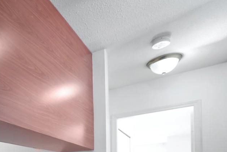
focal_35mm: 36
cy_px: 181
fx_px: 227
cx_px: -34
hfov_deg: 40.5
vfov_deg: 31.2
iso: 1000
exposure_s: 1/160
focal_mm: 14
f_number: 4
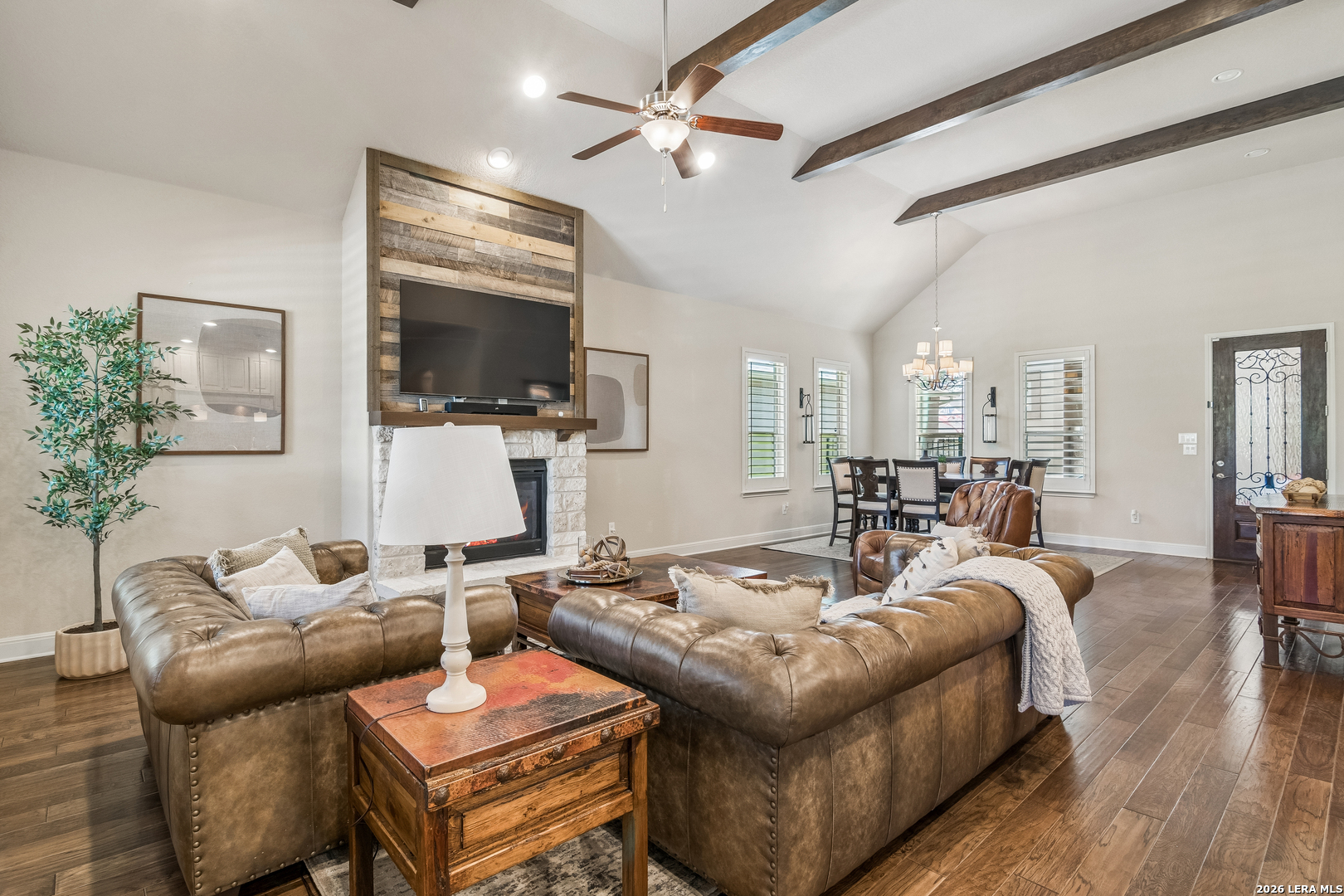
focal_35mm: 16
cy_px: 448
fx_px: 597
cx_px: 672
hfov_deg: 96.7
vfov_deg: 73.7
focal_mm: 11
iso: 320
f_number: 8
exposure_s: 1/15
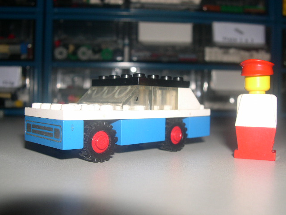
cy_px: 108
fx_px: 314
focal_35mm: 38
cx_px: 143
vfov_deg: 37.7
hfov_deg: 49.0
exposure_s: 1/60
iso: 100
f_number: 7.6
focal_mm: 8
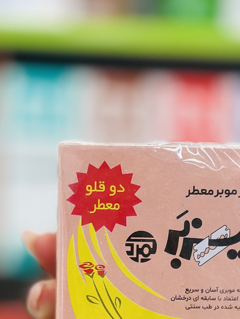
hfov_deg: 13.5
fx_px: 1017
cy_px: 313
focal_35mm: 110
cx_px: 133
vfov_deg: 17.5
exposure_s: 1/100
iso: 80
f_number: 1.78
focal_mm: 6.86
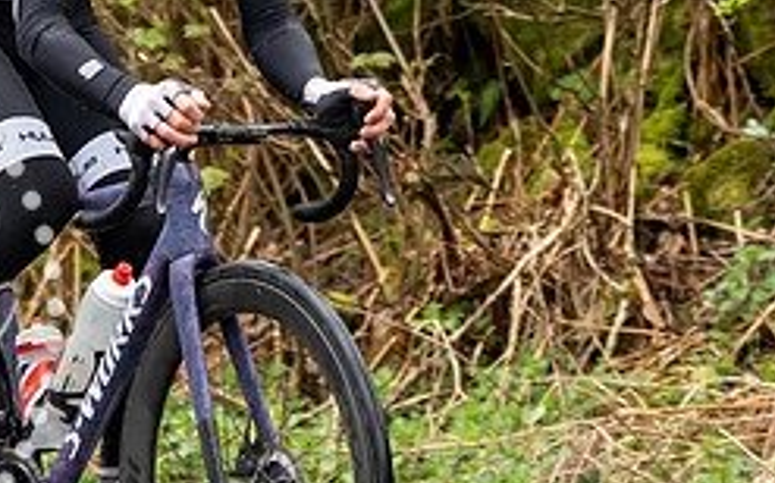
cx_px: 333
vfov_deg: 5.2
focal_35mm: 250
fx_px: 5277
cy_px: -98
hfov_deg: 8.4
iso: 1600
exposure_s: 1/1000
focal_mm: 74
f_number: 3.5
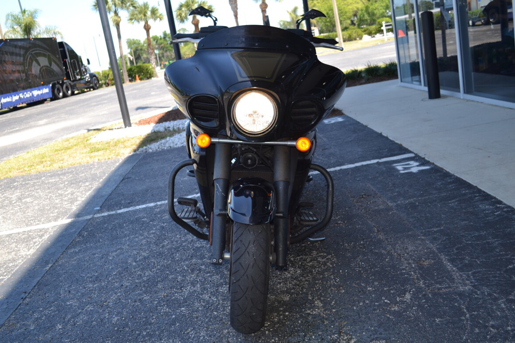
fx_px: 529
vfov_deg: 35.9
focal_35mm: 37
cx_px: 255
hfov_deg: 51.9
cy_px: 173
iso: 100
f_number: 4.2
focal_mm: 24
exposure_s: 1/200
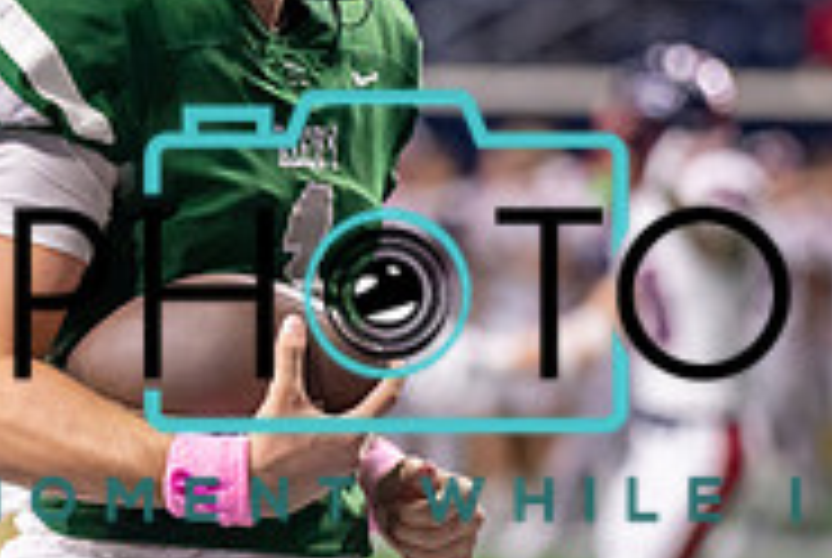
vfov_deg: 2.6
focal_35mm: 537
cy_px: 292
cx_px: 276
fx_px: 12430
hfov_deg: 3.8
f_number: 2.8
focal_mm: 132
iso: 2500
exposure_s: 1/1000
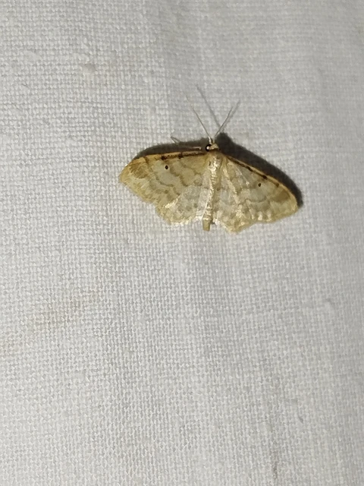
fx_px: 1402
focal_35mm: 100
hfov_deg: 14.8
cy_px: 243
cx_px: 182
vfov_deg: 19.6
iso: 100
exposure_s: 1/50
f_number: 1.7
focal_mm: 5.31
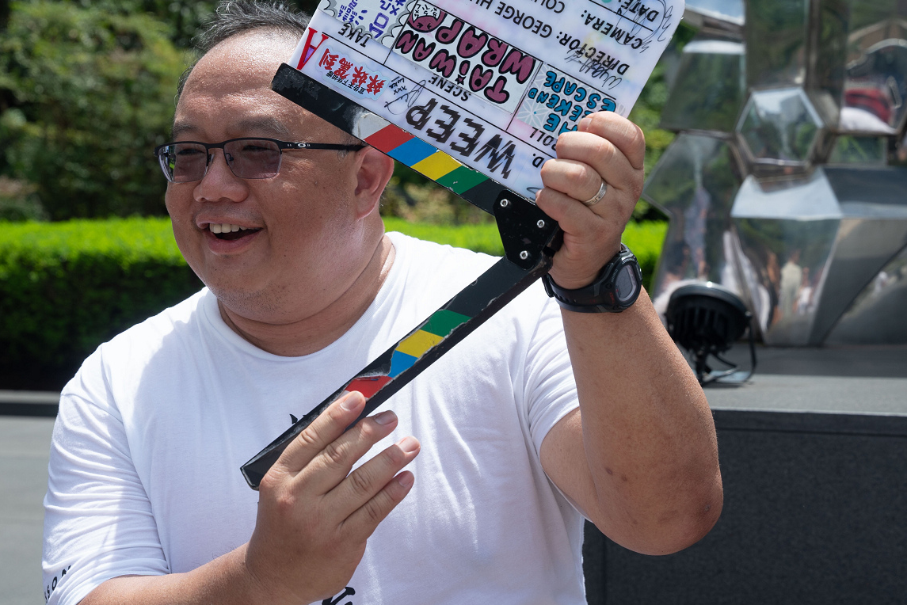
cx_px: 372
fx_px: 1960
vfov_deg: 17.5
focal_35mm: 78
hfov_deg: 26.0
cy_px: 228
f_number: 5.6
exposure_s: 1/400
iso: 100
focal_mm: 49.5
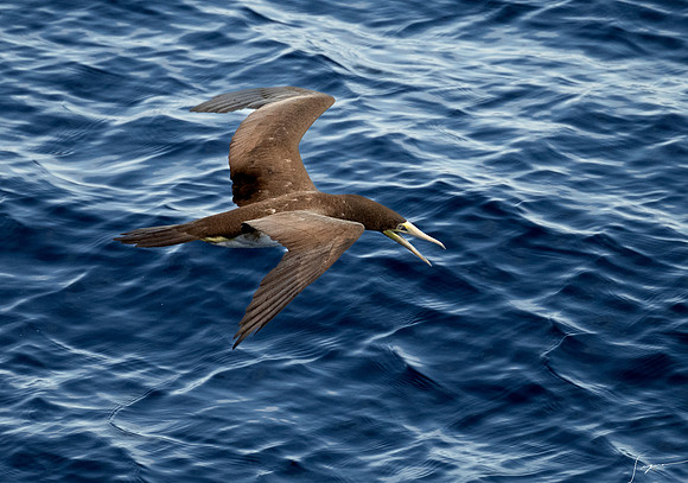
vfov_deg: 1.4
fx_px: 19154
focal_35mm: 986
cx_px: 362
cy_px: 254
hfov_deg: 2.1
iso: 2000
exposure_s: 1/2000
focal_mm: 400
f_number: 5.6
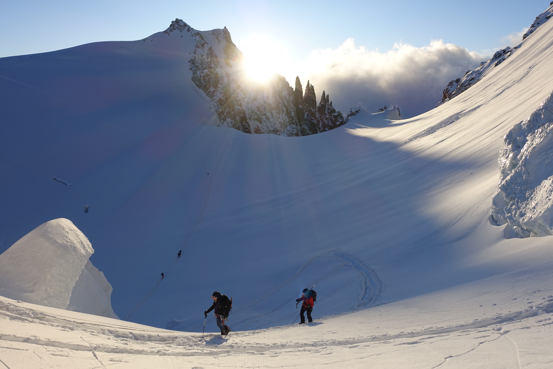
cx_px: 276
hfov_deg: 73.7
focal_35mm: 24
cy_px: 184
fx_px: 369
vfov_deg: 53.1
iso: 125
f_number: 5.6
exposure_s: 1/400
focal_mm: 8.8
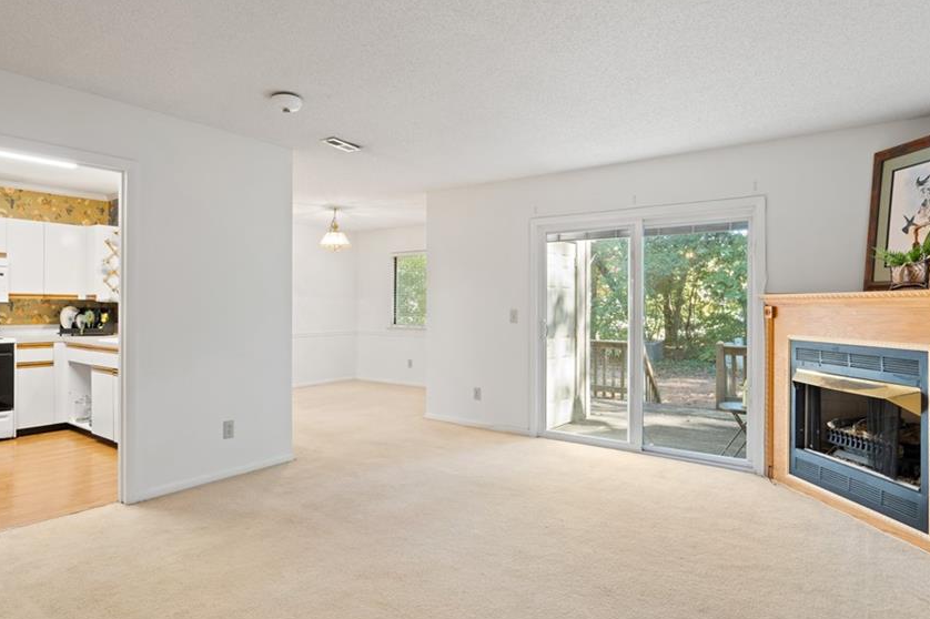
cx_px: 423
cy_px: 312
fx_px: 568
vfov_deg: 57.2
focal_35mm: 22
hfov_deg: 78.4
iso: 400
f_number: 9
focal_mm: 18
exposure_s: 1/1.25
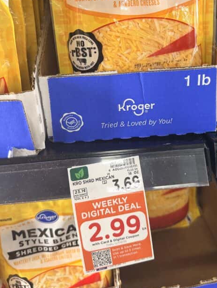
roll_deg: +0.1
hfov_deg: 35.8
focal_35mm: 40
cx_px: 135
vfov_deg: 45.9
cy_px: 91
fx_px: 334
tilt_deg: -21.8
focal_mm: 6.76
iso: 200
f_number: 1.78
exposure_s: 1/44
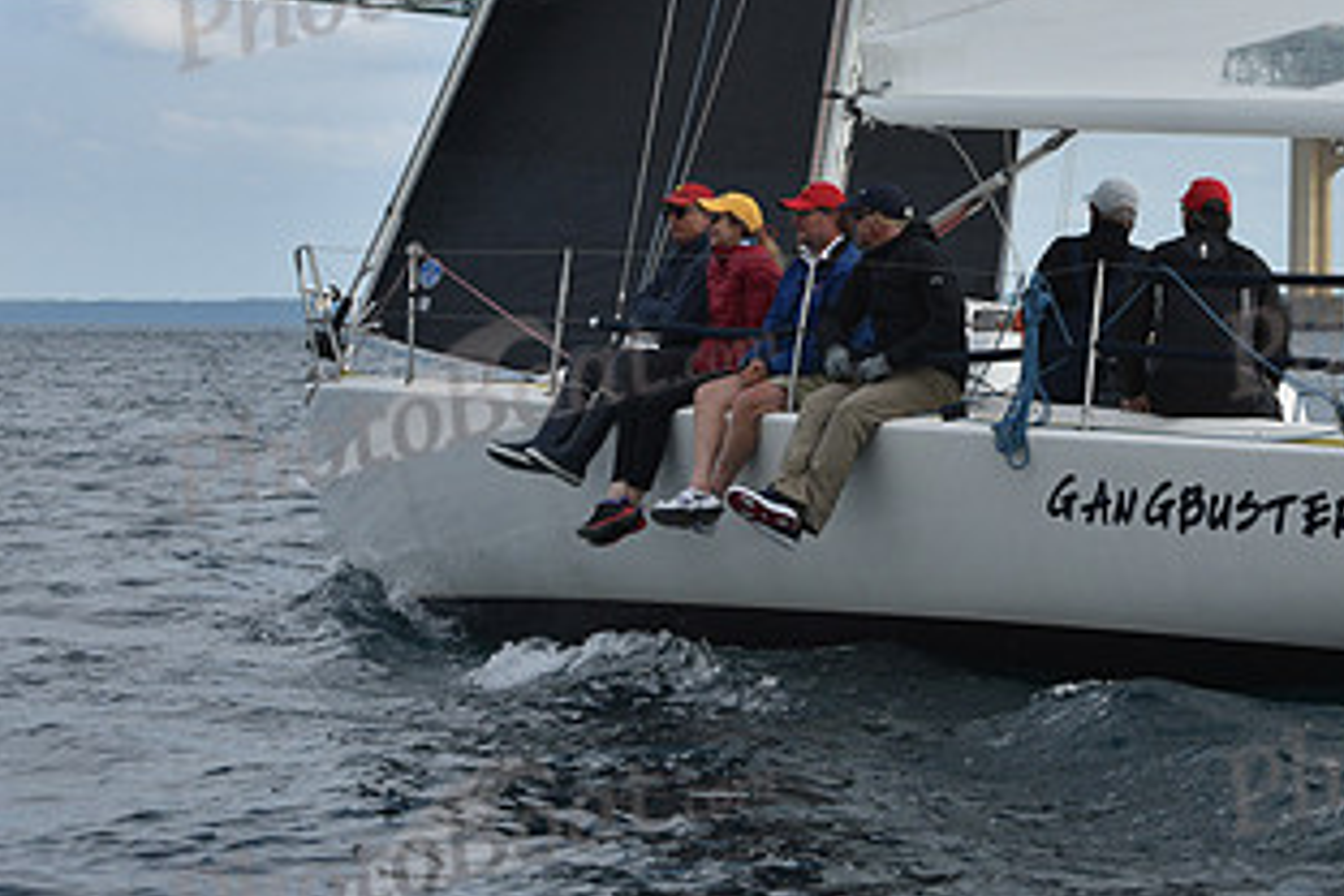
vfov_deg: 10.5
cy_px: 123
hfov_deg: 15.7
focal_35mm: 130
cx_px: 1004
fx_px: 4853
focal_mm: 70
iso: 400
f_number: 10
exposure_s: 1/800
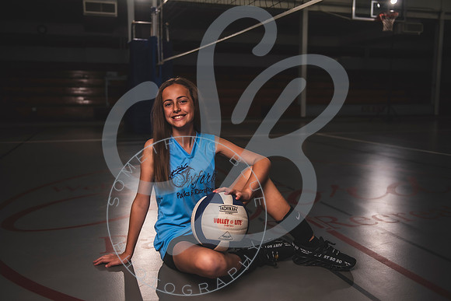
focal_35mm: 33
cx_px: 222
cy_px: 150
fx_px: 413
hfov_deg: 57.3
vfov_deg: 40.0
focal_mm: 32
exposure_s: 1/400
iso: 200
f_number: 2.8
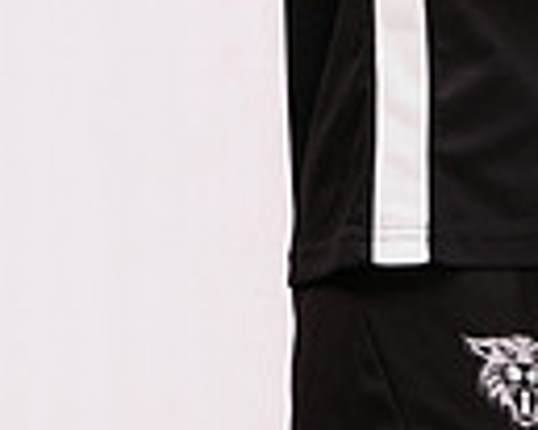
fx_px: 7844
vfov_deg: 3.1
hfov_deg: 3.9
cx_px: 580
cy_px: -488
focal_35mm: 493
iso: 125
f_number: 8
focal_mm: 151
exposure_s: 1/200
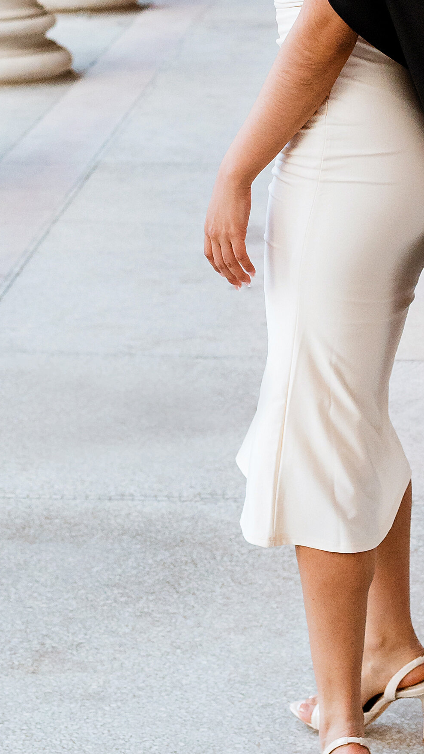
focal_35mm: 143
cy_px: 3
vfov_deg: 14.8
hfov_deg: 8.5
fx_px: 2859
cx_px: 237
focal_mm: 50
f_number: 5
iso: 2500
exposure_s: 1/800
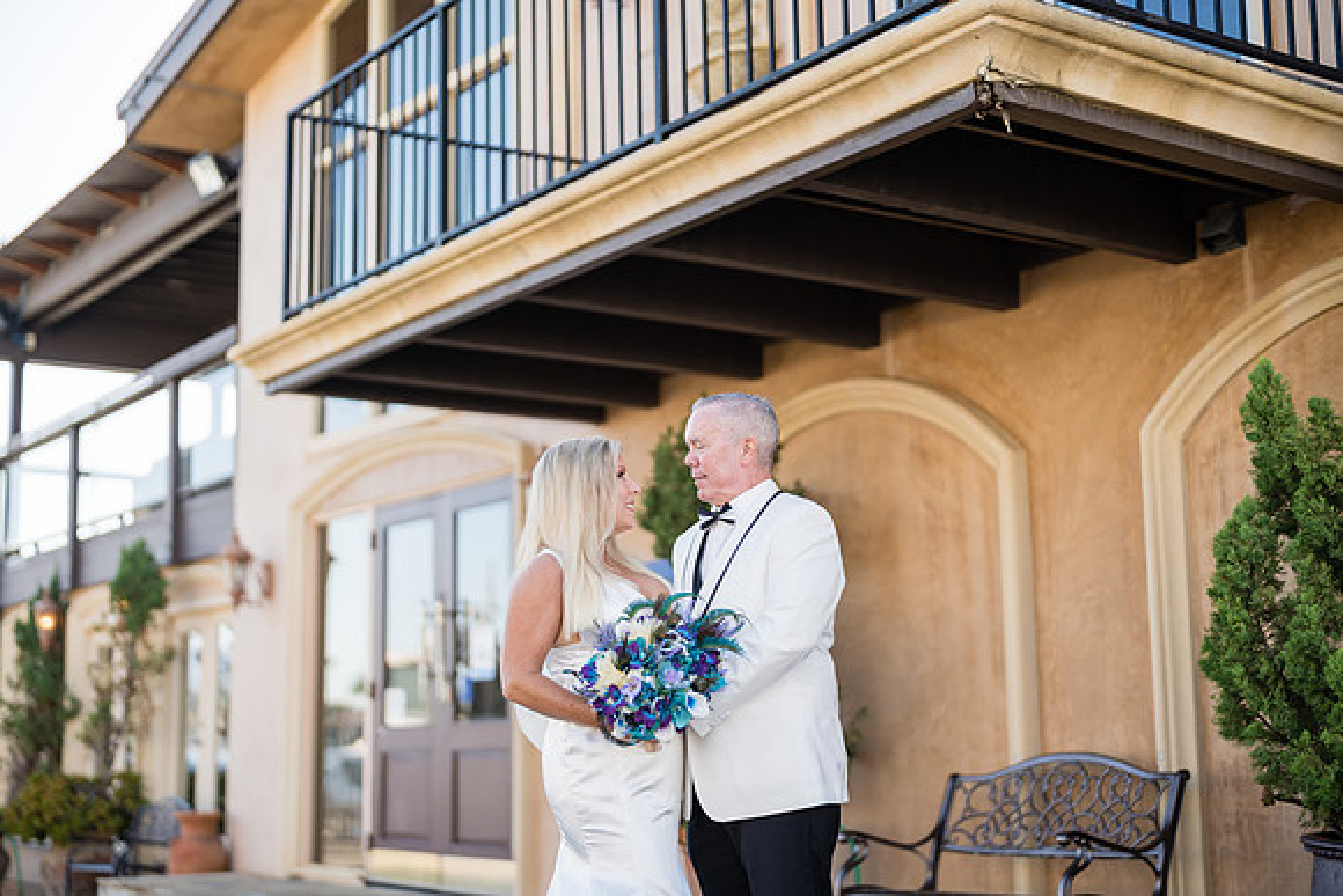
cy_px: 448
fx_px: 1866
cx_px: 672
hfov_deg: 39.6
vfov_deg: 27.0
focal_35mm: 50
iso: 125
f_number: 1.2
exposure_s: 1/1600
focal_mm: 50
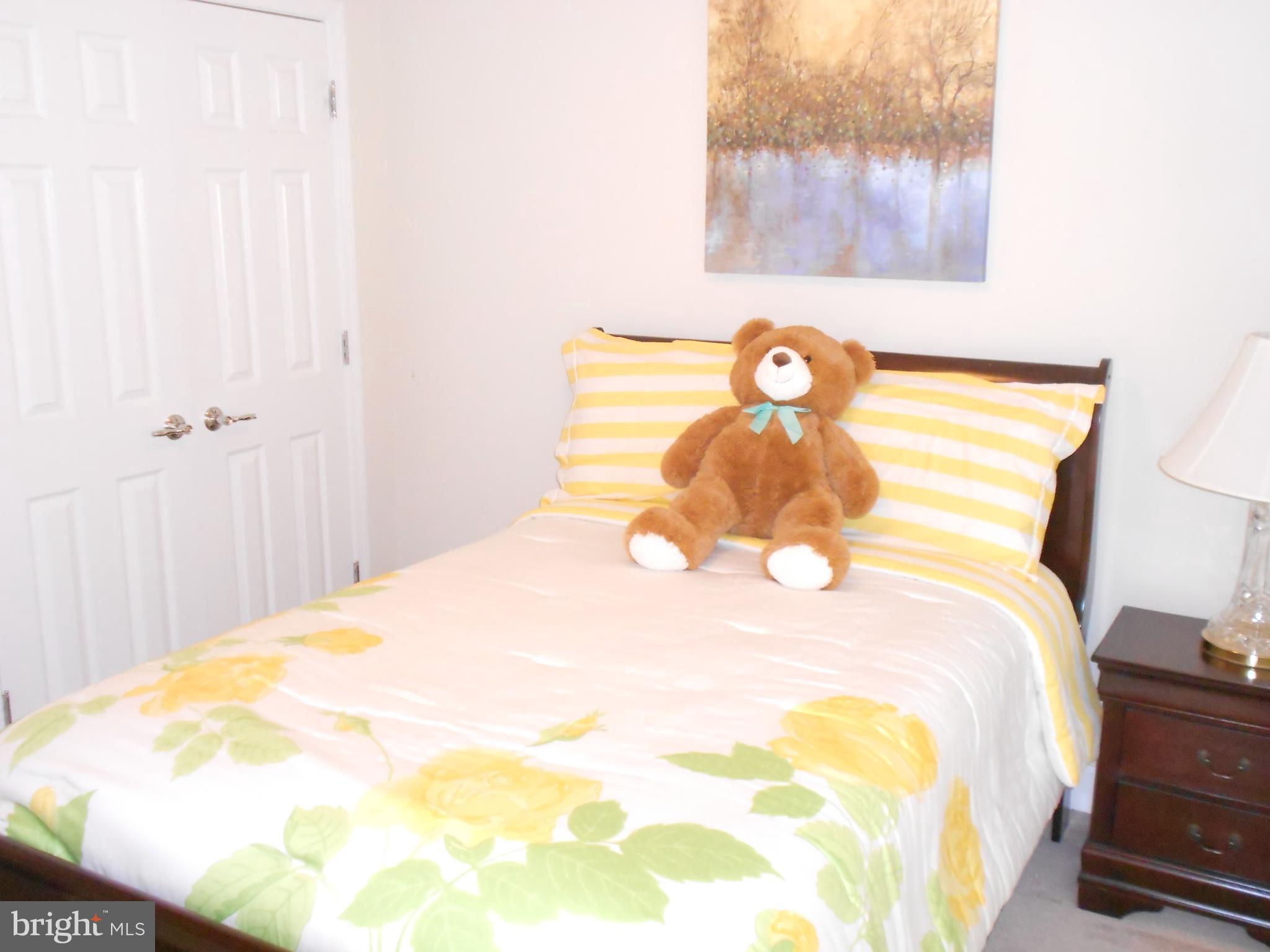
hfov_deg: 56.8
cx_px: 635
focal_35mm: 32
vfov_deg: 44.2
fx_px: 1174
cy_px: 476
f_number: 3.6
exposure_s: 1/30
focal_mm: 5.8
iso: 640
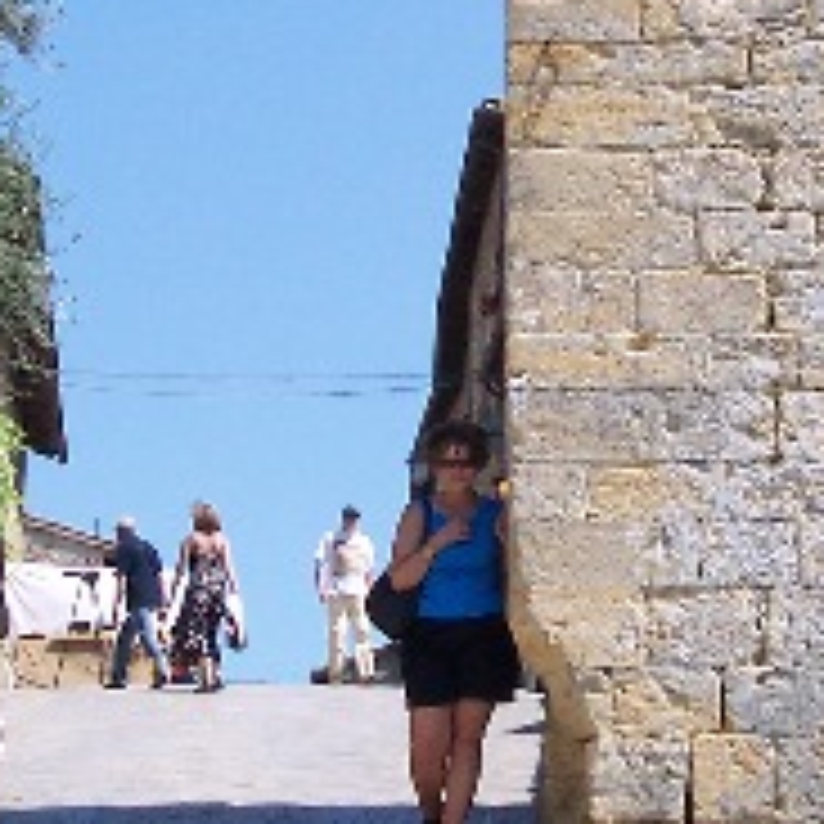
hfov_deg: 11.9
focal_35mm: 147
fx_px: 3959
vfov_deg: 11.7
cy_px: -90
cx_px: 608
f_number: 4.8
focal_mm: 8
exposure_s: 1/700
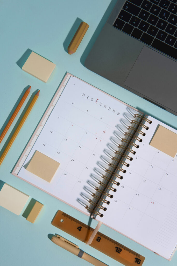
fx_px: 442
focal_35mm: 60
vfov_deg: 33.4
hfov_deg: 22.6
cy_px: 133
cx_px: 88
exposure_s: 1/160
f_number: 16
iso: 100
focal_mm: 60
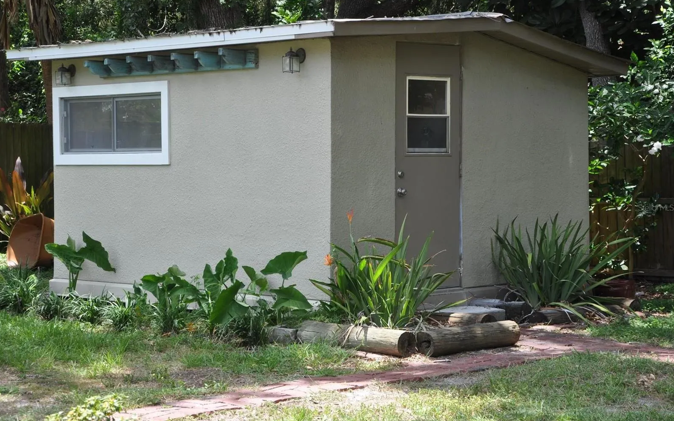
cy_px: 208
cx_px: 336
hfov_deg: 25.8
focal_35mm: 80
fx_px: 1469
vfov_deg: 16.3
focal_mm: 52
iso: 200
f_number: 6.3
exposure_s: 1/160
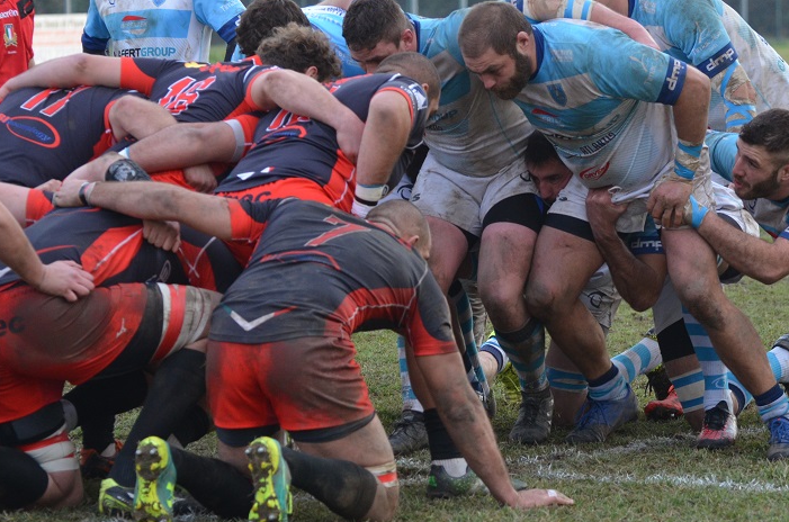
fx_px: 5554
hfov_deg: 8.1
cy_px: 177
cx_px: 537
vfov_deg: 5.4
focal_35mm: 254
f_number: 4.8
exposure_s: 1/250
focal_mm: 116
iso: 1000
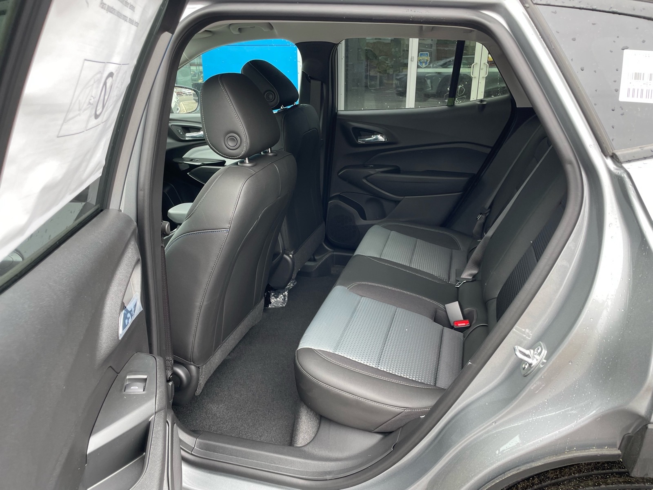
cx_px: 326
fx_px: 490
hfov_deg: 67.3
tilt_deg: -19.9
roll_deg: -0.8
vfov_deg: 53.1
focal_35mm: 26
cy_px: 245
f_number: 1.6
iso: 40
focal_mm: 4.2
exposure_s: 1/121
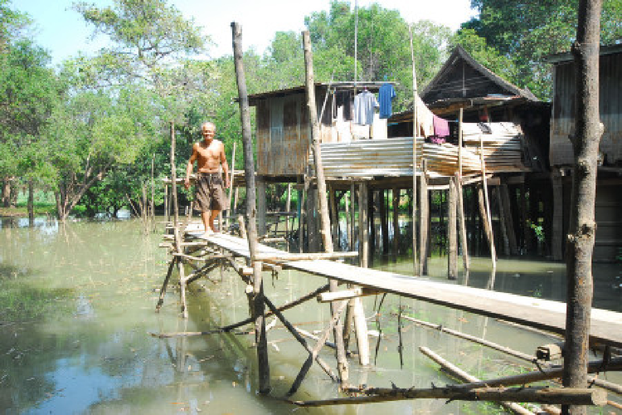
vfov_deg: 43.6
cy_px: 208
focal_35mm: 30
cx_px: 311
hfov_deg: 61.9
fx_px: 518
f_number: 5.6
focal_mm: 20
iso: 220
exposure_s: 1/125
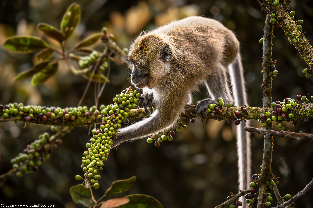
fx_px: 3225
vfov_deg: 3.7
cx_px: 156
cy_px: 104
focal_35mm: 371
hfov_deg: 5.6
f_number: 6.3
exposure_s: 1/800
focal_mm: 371
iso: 6400
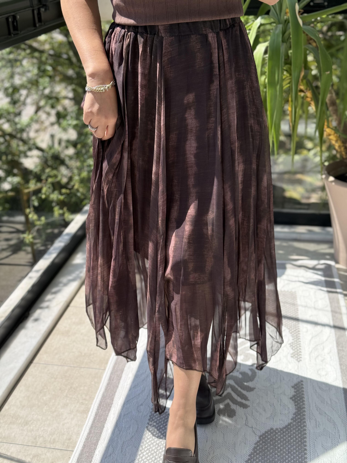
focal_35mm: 48
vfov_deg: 39.7
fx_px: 642
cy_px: 232
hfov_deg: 30.3
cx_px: 174
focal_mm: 6.76
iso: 80
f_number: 1.78
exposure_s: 1/553
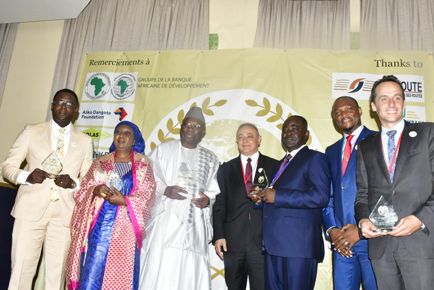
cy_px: 148
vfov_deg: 43.6
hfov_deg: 61.8
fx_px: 362
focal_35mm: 30
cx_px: 234
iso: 6400
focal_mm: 18
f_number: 18
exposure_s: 1/250
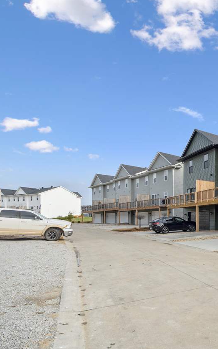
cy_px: 176
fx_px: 238
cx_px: 253
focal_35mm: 25
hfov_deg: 38.5
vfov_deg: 72.5
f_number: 10
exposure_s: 1/640
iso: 640
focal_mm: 16
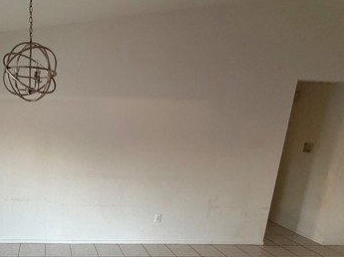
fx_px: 258
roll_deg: -1.1
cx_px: 58
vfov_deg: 52.0
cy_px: 170
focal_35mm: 26
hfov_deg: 60.6
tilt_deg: -10.1
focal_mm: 2.22
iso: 500
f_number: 2.2
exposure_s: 1/60
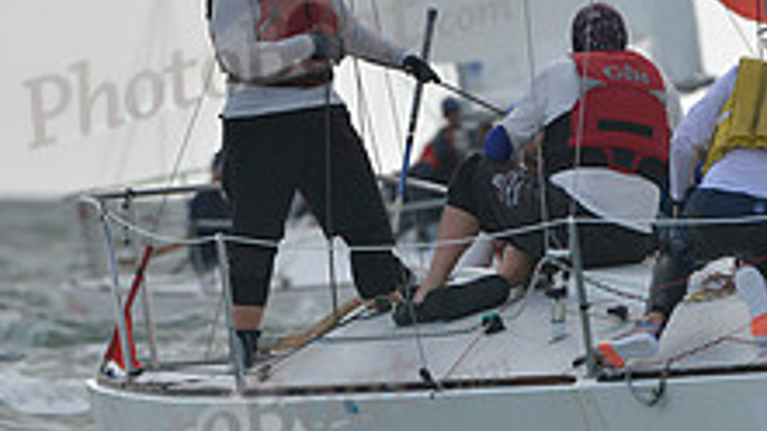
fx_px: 22358
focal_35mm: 1100
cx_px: 694
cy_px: 189
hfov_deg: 2.0
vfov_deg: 1.1
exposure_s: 1/1250
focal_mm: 400
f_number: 6.3
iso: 280
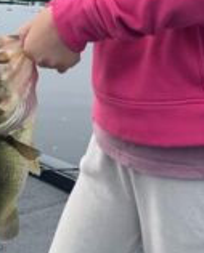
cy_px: 73
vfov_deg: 23.4
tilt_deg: -11.1
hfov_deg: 19.0
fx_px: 610
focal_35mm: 81
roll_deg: -5.0
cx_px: 131
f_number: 1.8
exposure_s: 1/1111
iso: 25
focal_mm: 4.25
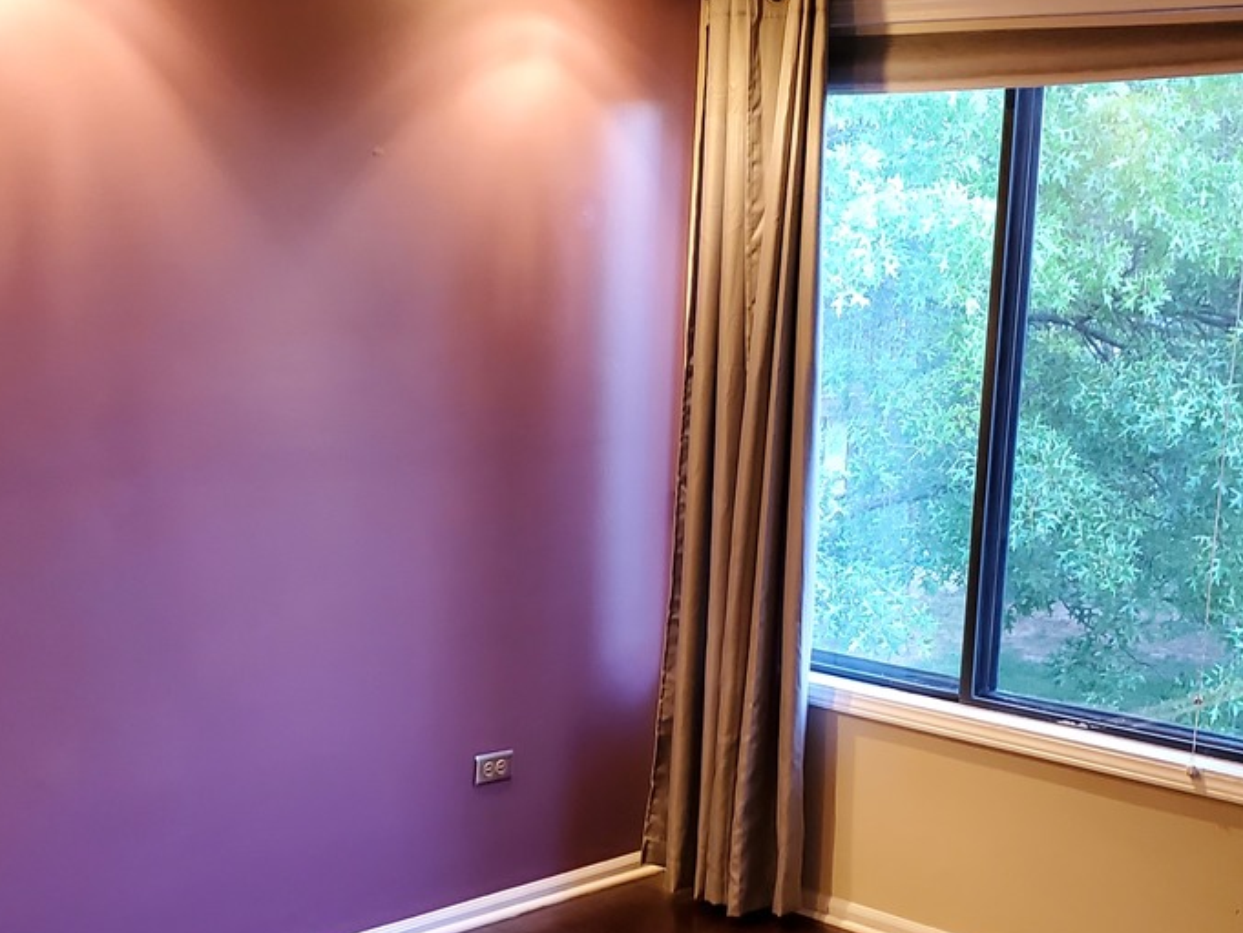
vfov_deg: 26.4
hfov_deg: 34.9
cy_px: 617
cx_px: 630
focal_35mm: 55
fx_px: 1975
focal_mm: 4.3
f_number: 1.5
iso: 320
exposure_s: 1/40
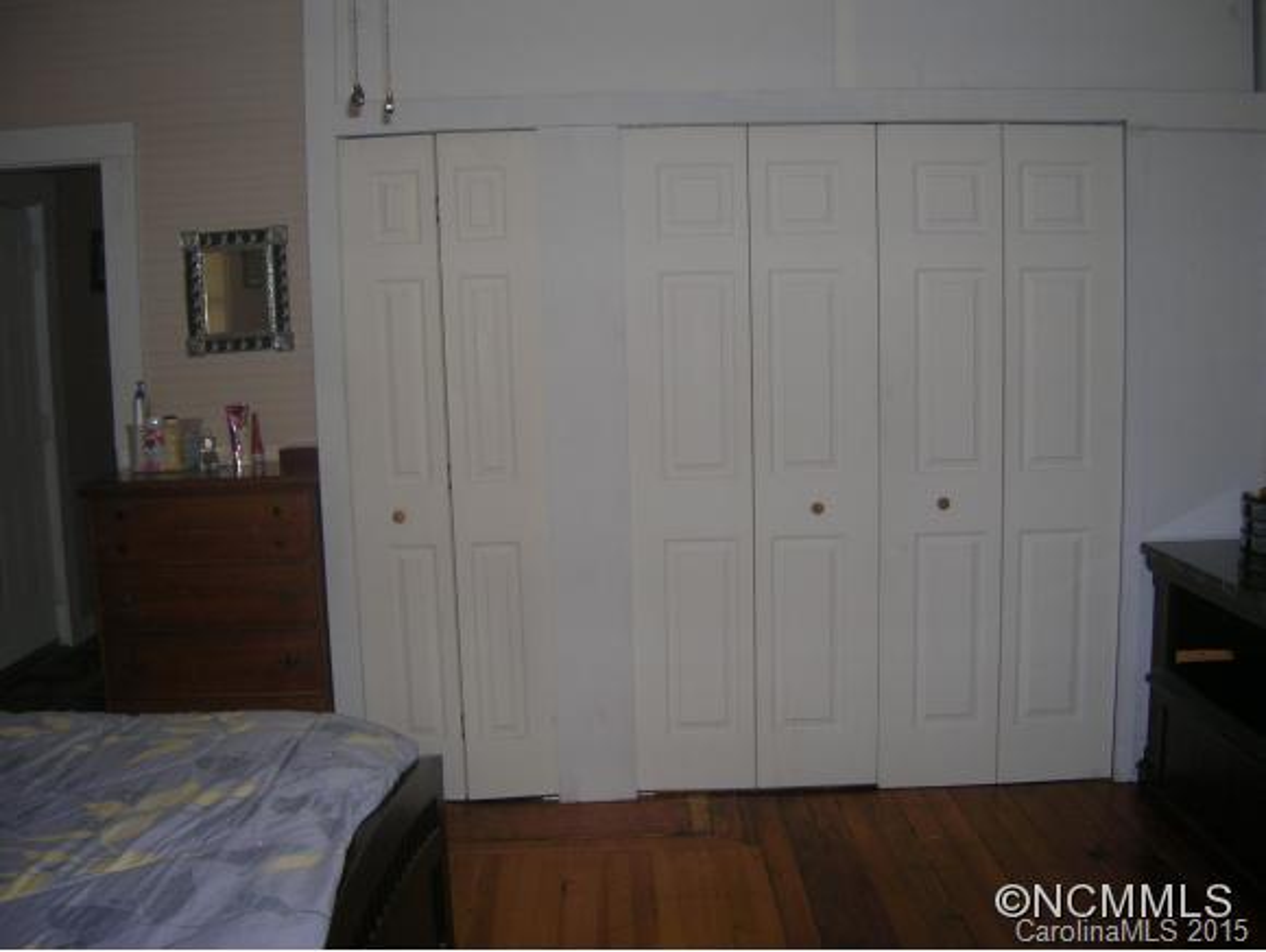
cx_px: 633
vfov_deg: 41.8
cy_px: 476
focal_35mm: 34
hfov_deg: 53.9
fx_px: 1245
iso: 50
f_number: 2.9
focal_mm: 5.7
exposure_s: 1/60.1
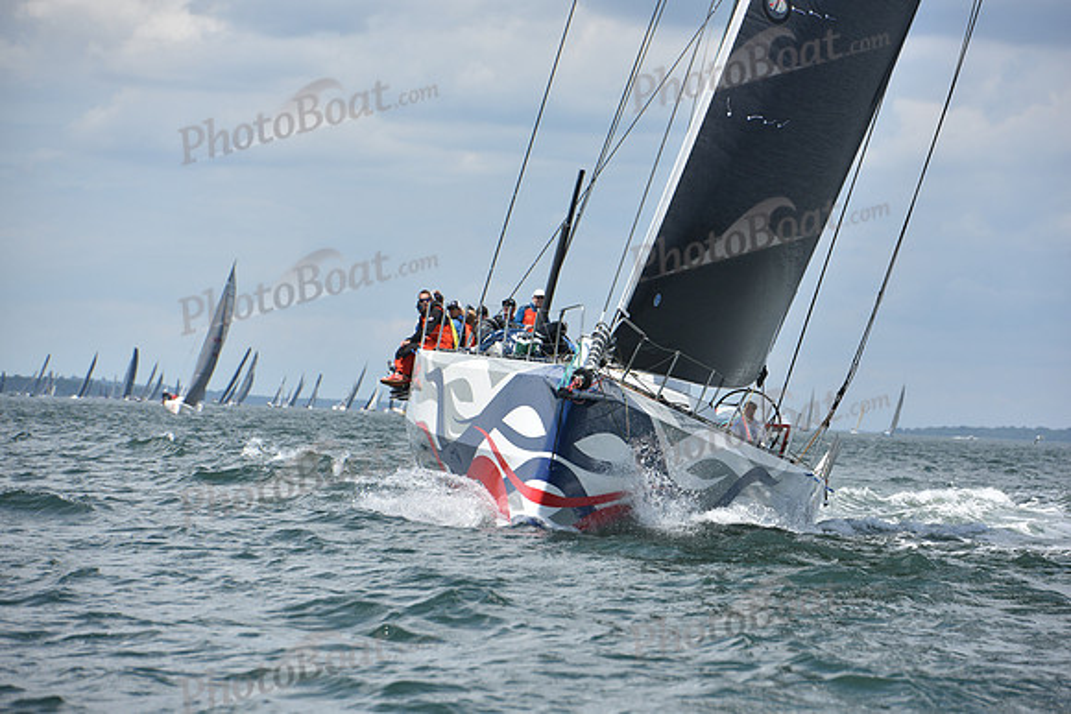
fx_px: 5802
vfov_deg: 7.0
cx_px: 536
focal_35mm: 195
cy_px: 357
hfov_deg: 10.5
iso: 250
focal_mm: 195
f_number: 7.1
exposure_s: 1/1250
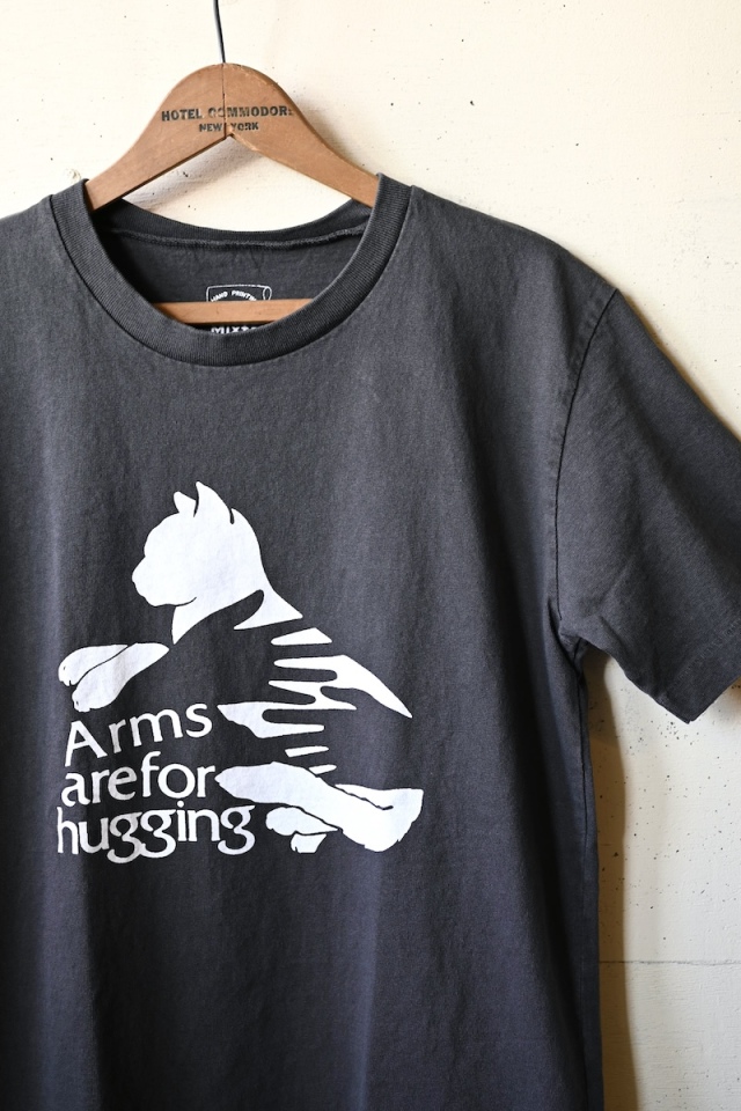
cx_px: 370
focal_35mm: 42
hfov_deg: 31.9
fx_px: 1297
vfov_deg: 46.4
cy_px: 556
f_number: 2.8
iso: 100
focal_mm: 28
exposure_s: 1/25
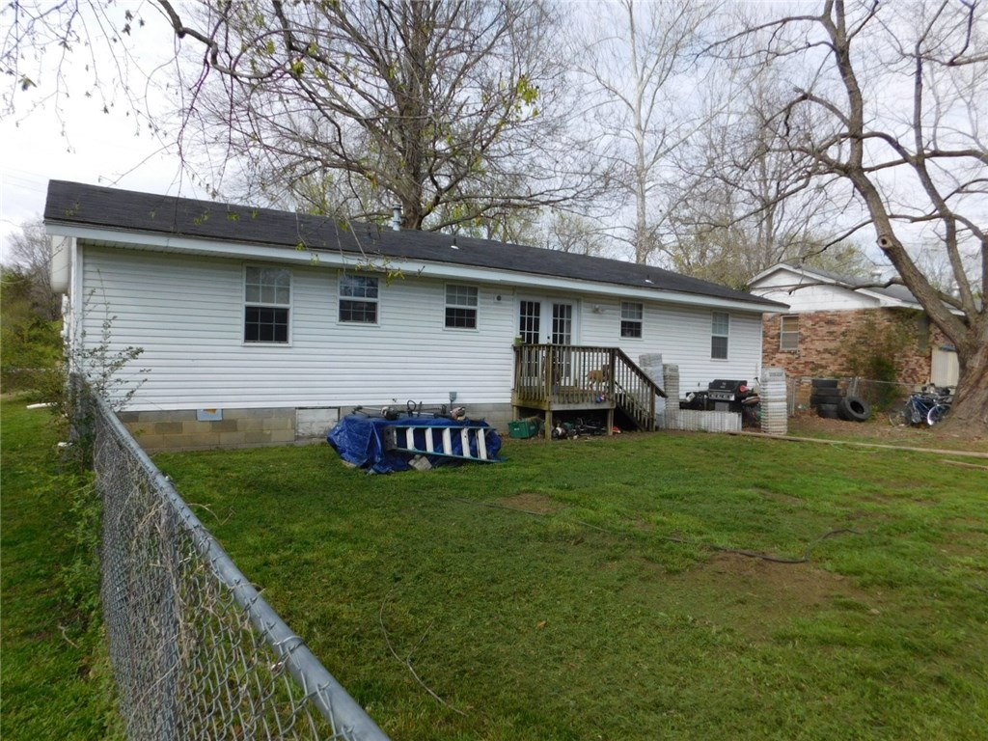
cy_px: 370
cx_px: 494
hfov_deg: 73.9
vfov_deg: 58.9
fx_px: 656
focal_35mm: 23
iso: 125
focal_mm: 4
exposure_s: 1/1000
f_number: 3
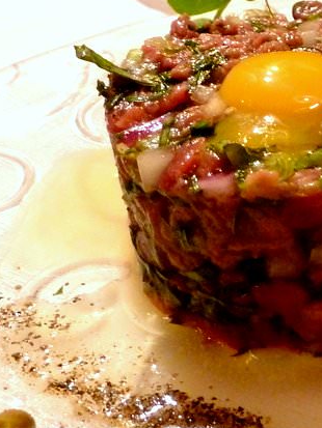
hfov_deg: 21.8
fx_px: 769
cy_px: 232
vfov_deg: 31.2
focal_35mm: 62
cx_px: 394
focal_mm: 4.1
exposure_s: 1/6
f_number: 3.3
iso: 400
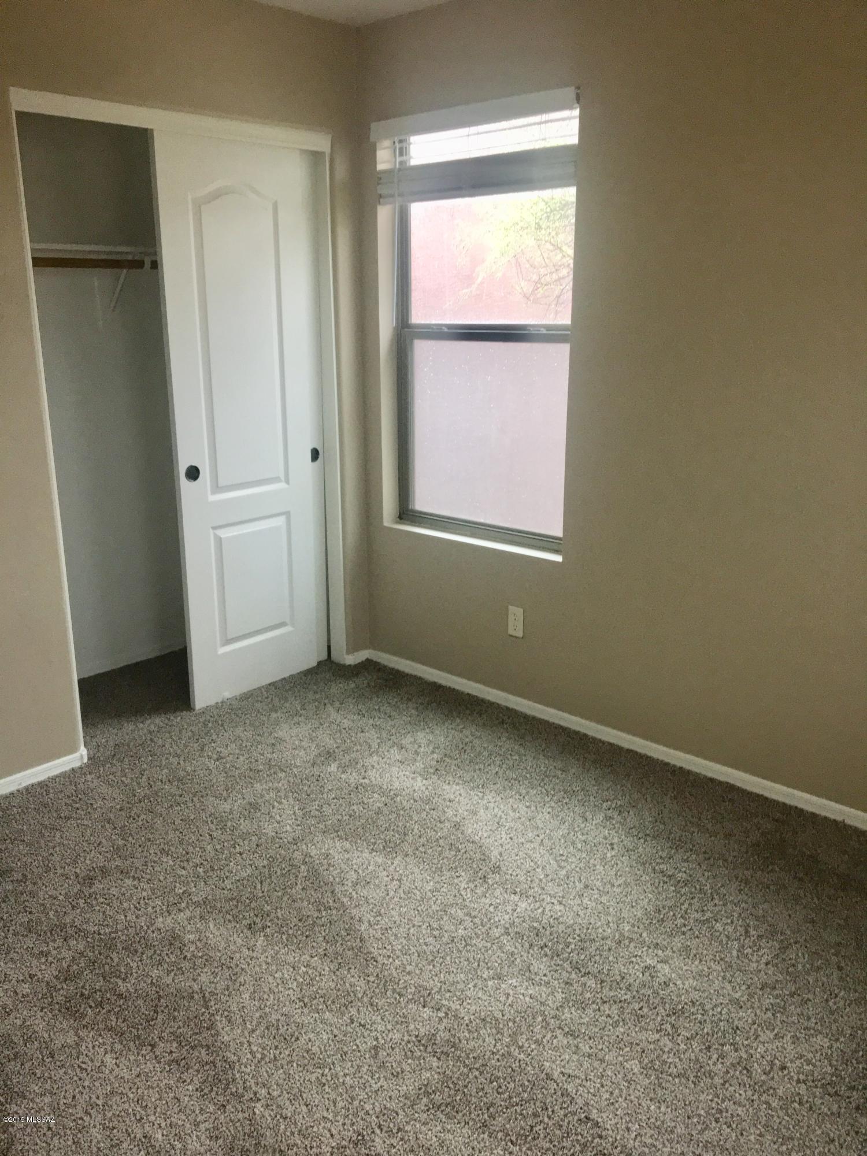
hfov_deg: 48.2
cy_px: 578
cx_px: 434
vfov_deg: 61.7
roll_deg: +1.0
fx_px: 968
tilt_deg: -15.5
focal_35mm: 29
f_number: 2.2
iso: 100
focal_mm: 4.15
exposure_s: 1/30
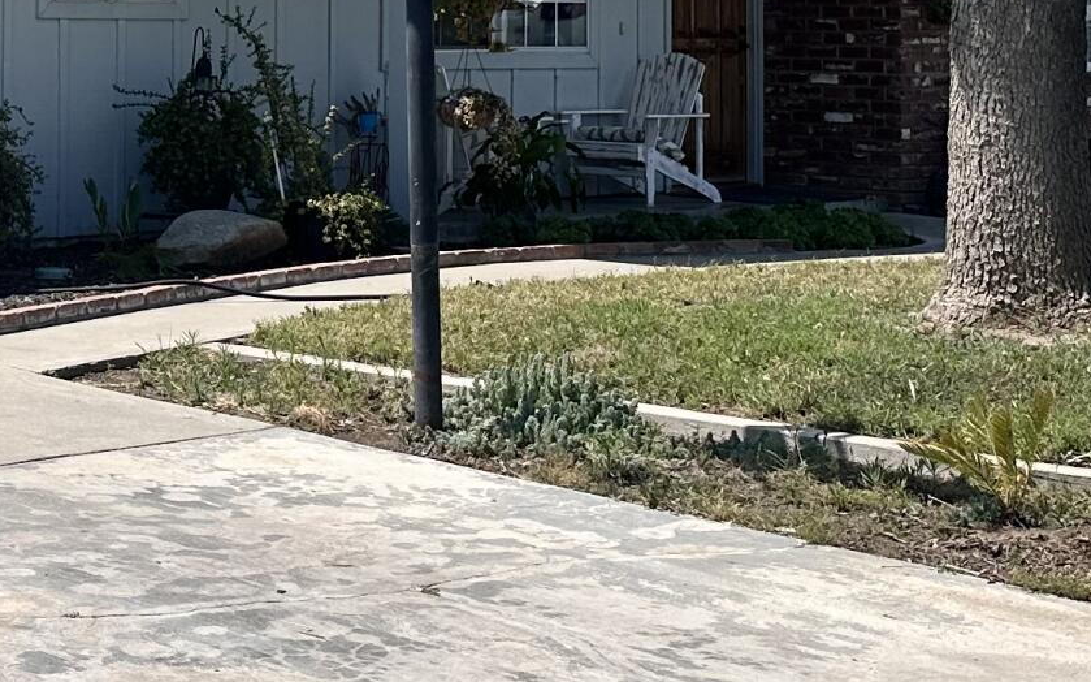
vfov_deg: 14.1
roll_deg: -1.0
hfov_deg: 21.9
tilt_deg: +4.0
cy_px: -29
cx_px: -12
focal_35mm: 91
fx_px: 2705
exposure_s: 1/6623
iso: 80
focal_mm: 6.86
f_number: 1.78
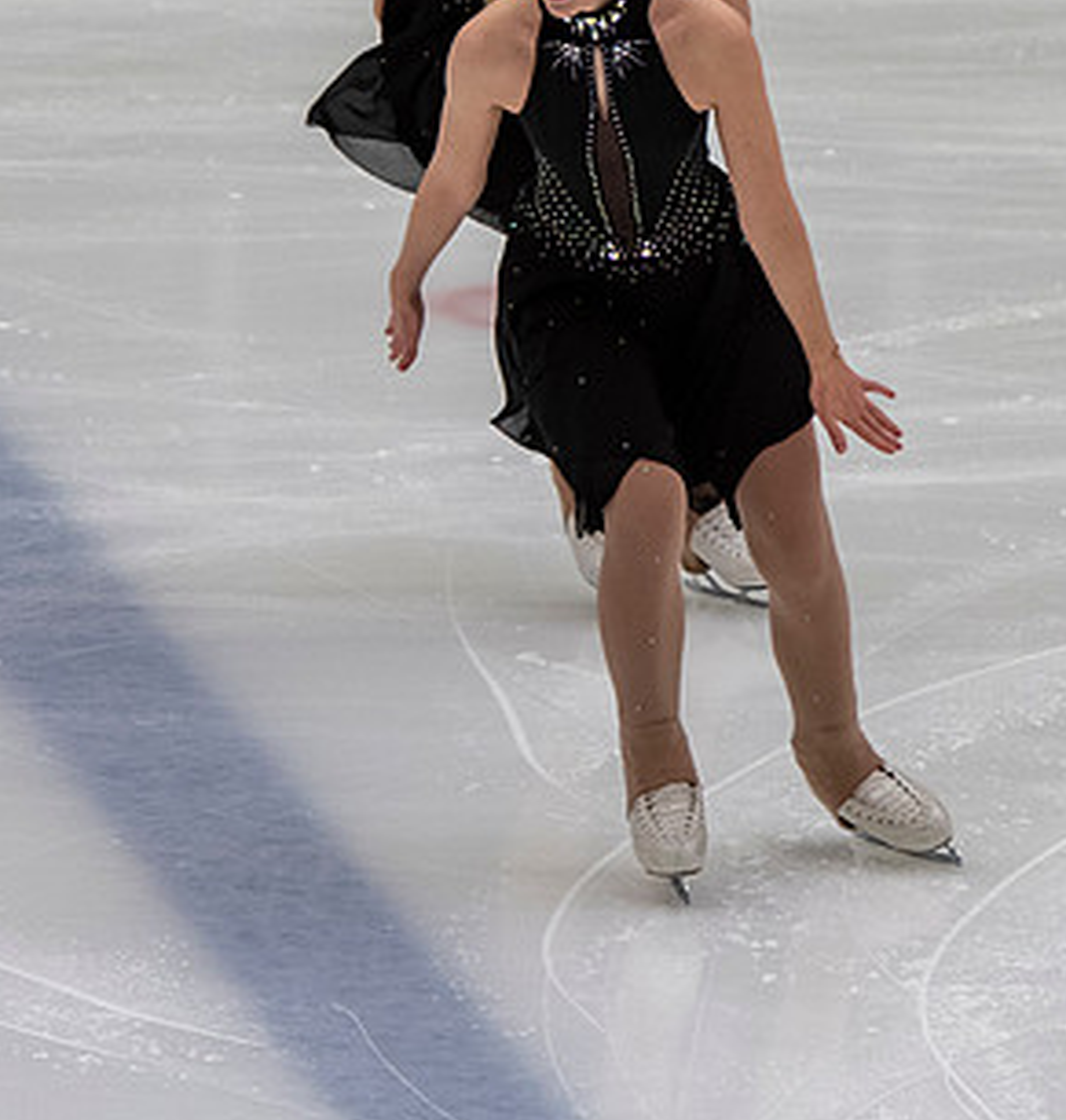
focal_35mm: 522
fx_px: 18661
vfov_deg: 3.4
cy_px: 182
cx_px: 626
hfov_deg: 3.3
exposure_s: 1/320
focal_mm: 155
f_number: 5.6
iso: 1100
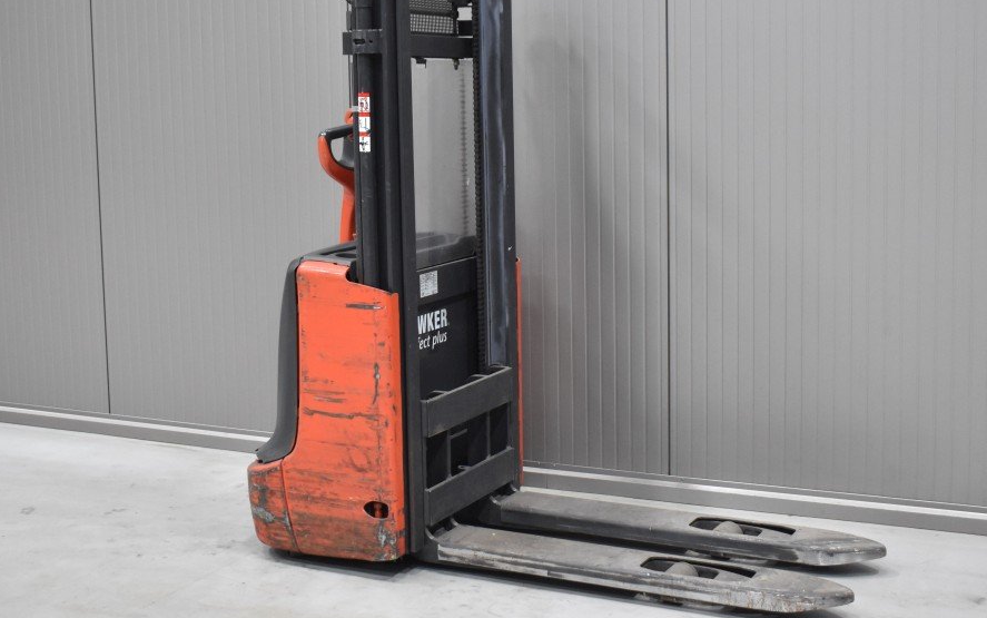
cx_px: 497
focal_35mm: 52
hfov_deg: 39.1
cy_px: 253
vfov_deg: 25.0
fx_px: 1391
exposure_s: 1/60
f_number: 4
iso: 1600
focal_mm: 25
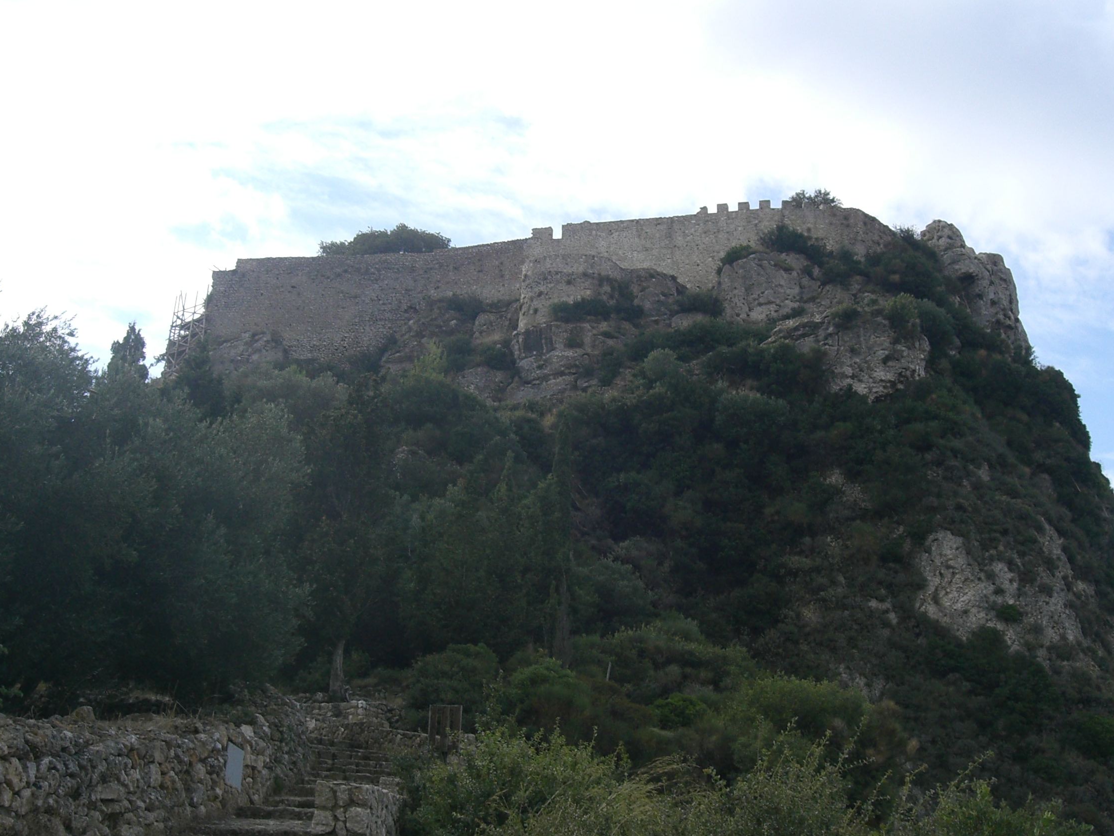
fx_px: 1545
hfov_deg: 39.6
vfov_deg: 30.2
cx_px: 603
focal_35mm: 48
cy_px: 510
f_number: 4.4
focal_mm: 6.3
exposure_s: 1/400
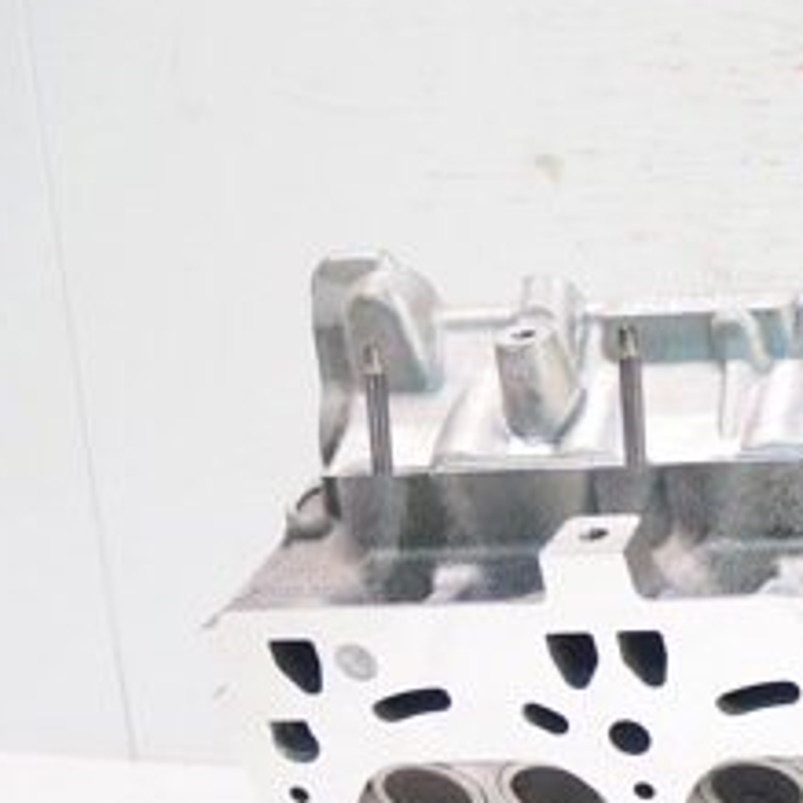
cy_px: 653
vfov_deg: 27.1
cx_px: 1151
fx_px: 1627
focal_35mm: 62
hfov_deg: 23.2
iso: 800
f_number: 3.5
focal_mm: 12
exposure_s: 1/60
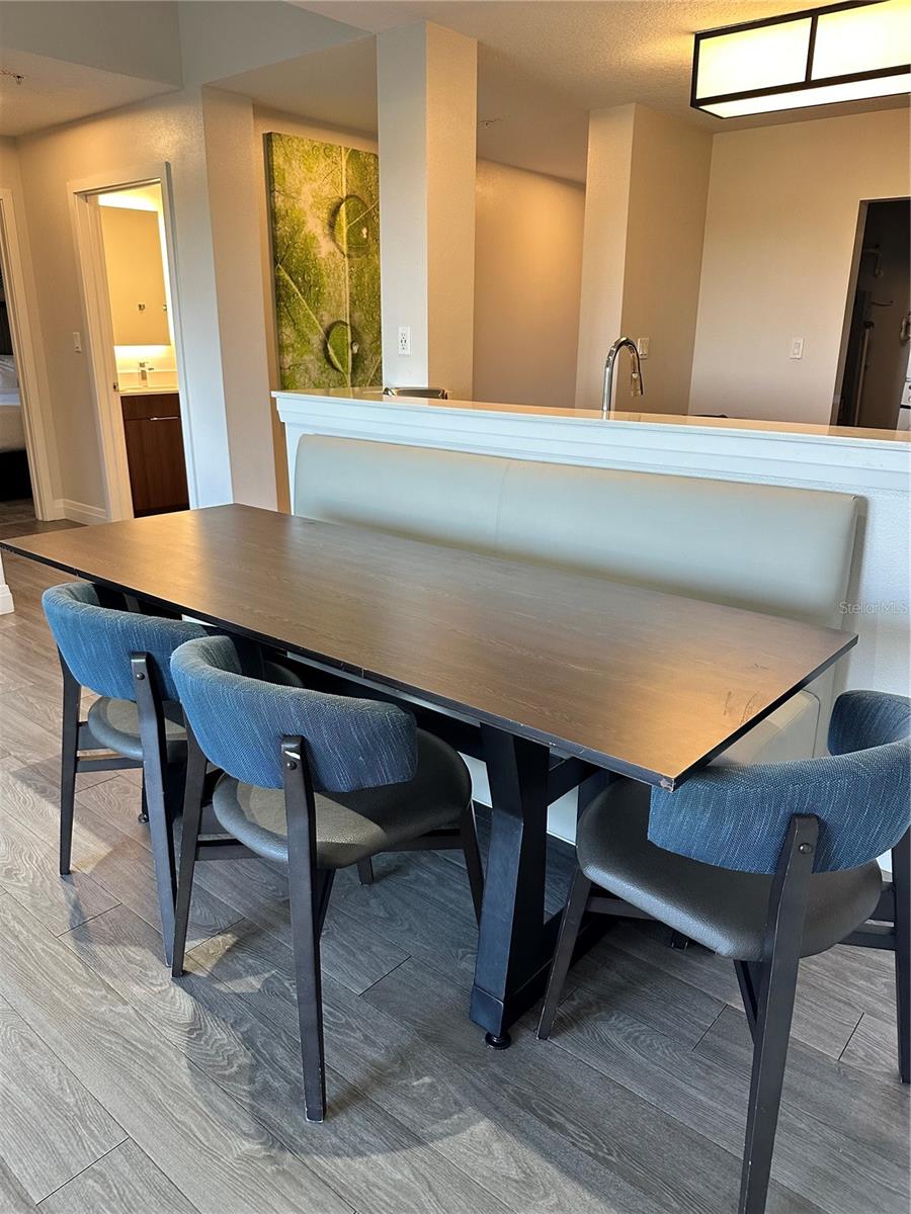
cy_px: 607
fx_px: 842
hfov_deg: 56.8
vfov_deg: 71.6
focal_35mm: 24
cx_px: 456
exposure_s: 1/120
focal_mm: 6.86
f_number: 1.78
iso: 200
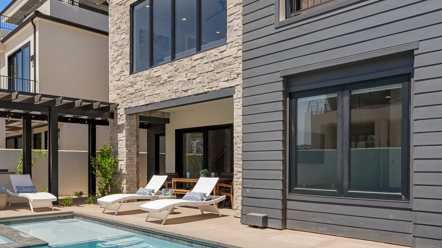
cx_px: 148
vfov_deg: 38.0
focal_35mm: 30
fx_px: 355
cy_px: 172
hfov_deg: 62.2
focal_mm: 19.2
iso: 100
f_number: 8
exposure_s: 1/400
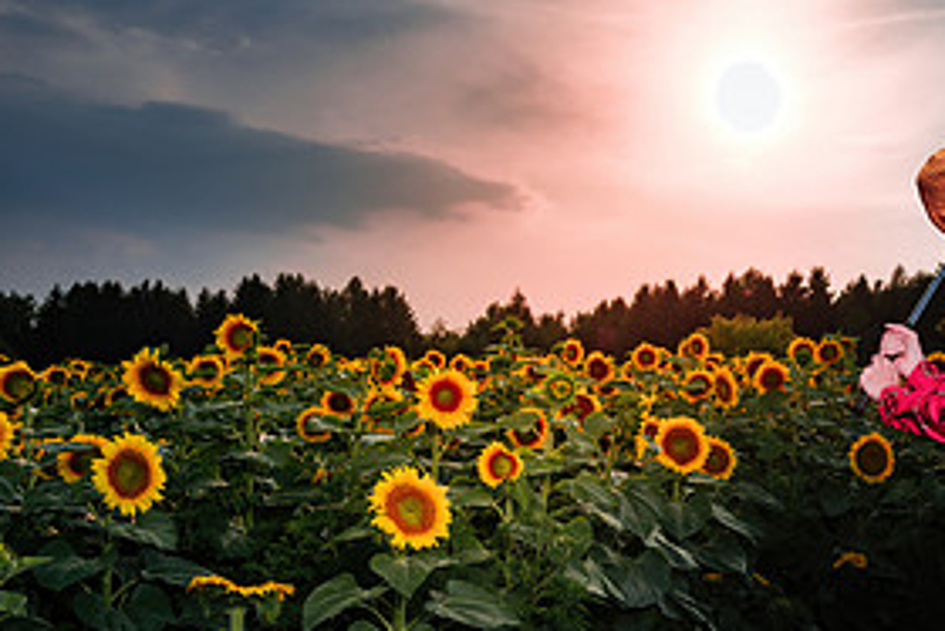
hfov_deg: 37.0
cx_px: 742
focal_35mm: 52
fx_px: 1366
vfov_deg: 25.8
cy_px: 434
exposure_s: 1/250
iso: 64
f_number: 5.6
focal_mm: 24
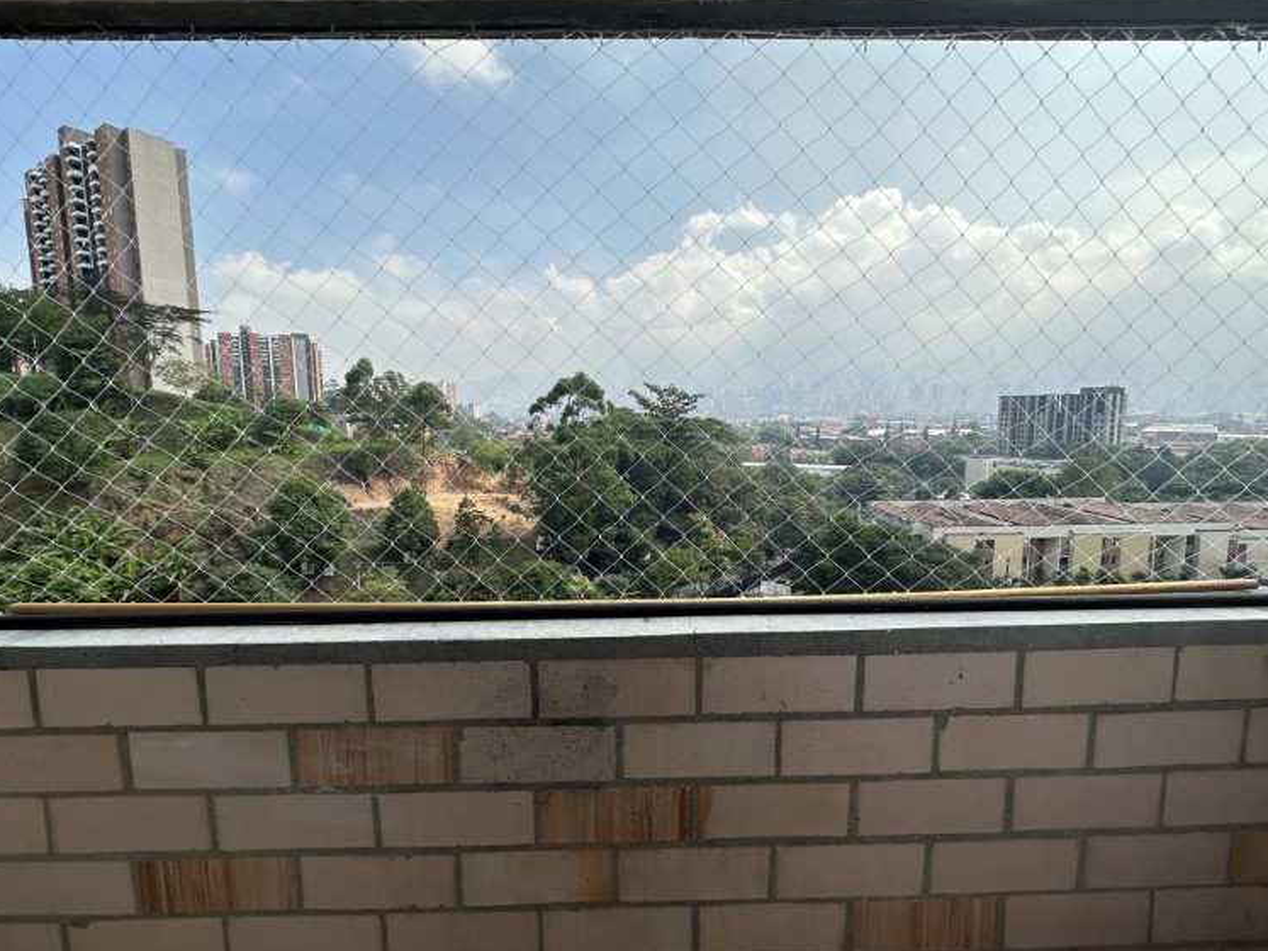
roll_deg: -0.1
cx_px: 616
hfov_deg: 98.2
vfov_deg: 81.7
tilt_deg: -5.9
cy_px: 460
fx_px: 549
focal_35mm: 15
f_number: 2.2
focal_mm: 2.22
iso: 50
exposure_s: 1/1887
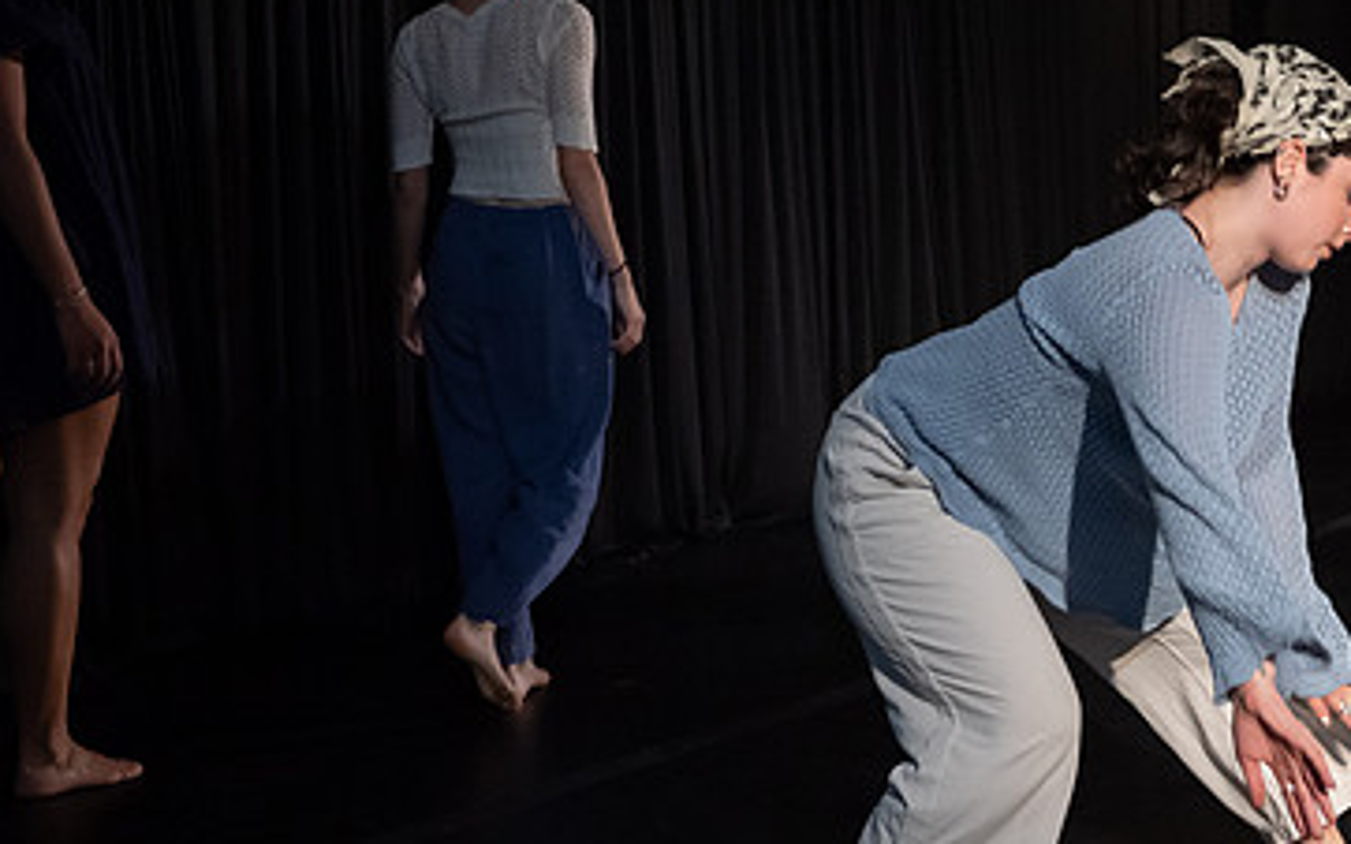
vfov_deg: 18.0
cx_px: 1069
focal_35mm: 72
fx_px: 2650
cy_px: 278
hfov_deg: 28.0
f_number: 4
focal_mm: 39
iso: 6400
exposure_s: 1/400
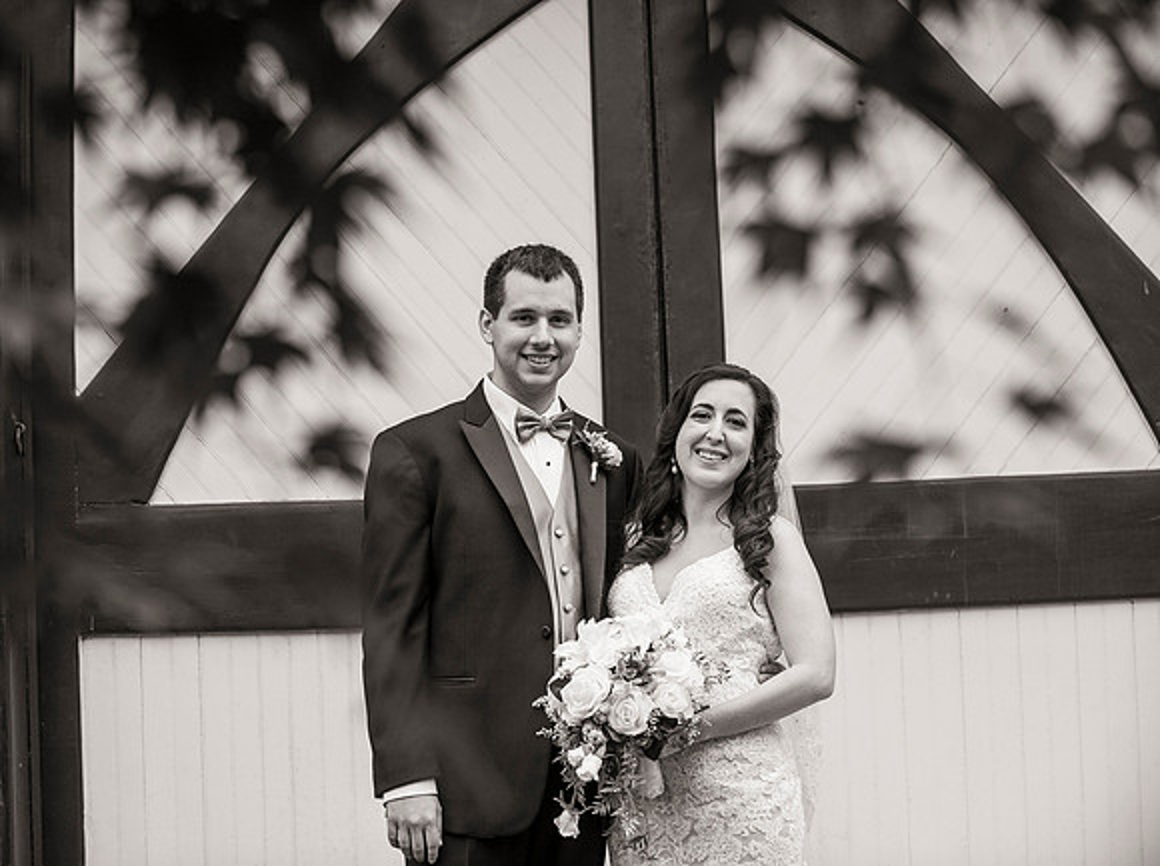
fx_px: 2529
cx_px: 509
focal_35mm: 76
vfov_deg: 19.4
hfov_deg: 25.8
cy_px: 433
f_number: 4
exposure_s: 1/3200
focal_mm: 70
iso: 800
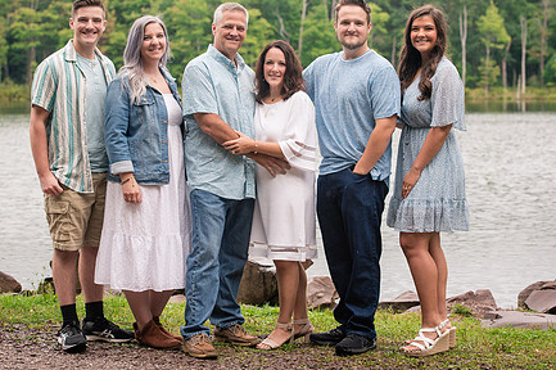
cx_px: 273
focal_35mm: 101
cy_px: 127
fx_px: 1559
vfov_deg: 13.5
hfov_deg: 20.2
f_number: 4.5
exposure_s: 1/800
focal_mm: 70
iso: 800
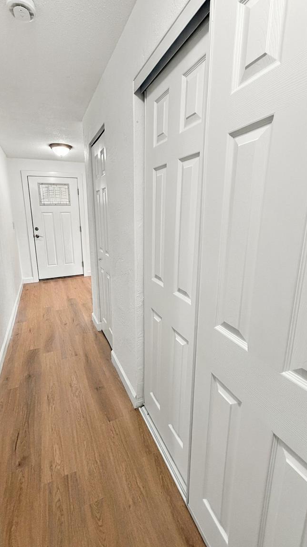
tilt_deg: -12.3
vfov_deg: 99.3
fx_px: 232
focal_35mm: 16
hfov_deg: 66.9
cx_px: 138
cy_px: 264
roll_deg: +0.2
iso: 320
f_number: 2.2
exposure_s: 1/118
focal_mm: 2.2
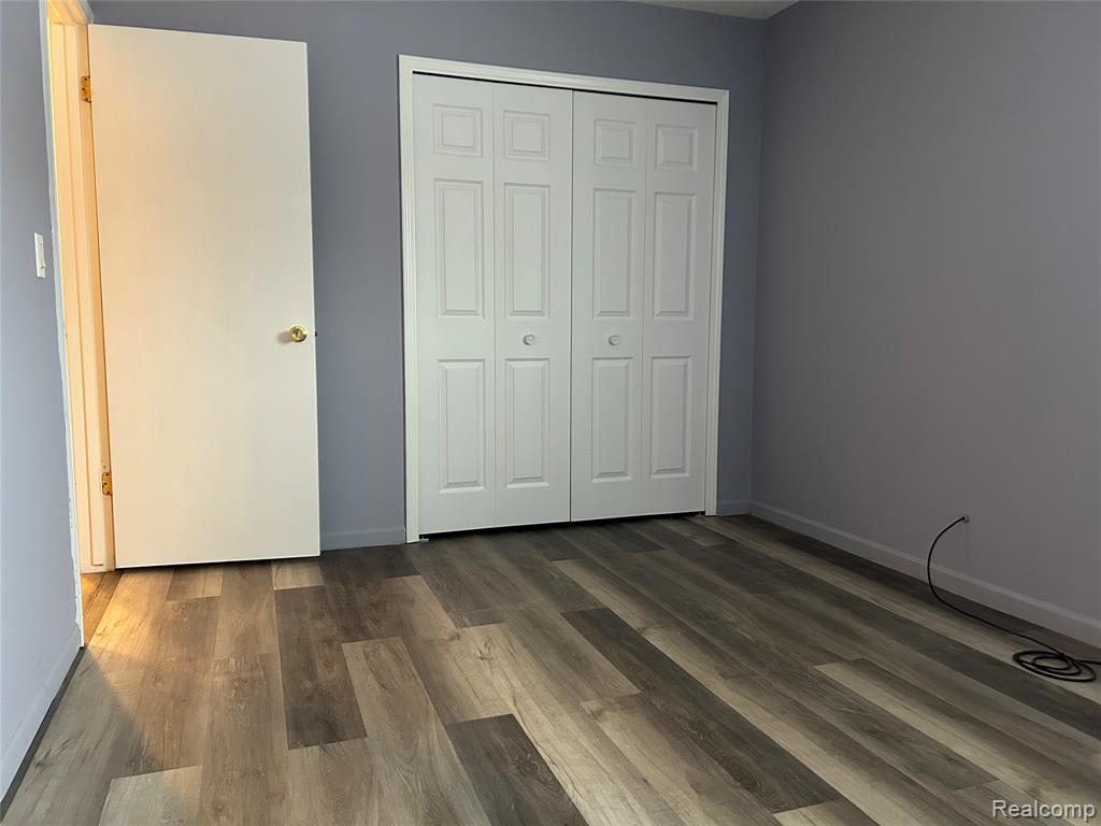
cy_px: 413
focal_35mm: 26
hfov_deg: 67.3
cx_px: 550
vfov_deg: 53.1
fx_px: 827
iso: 400
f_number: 1.5
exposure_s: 1/60
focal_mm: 5.7
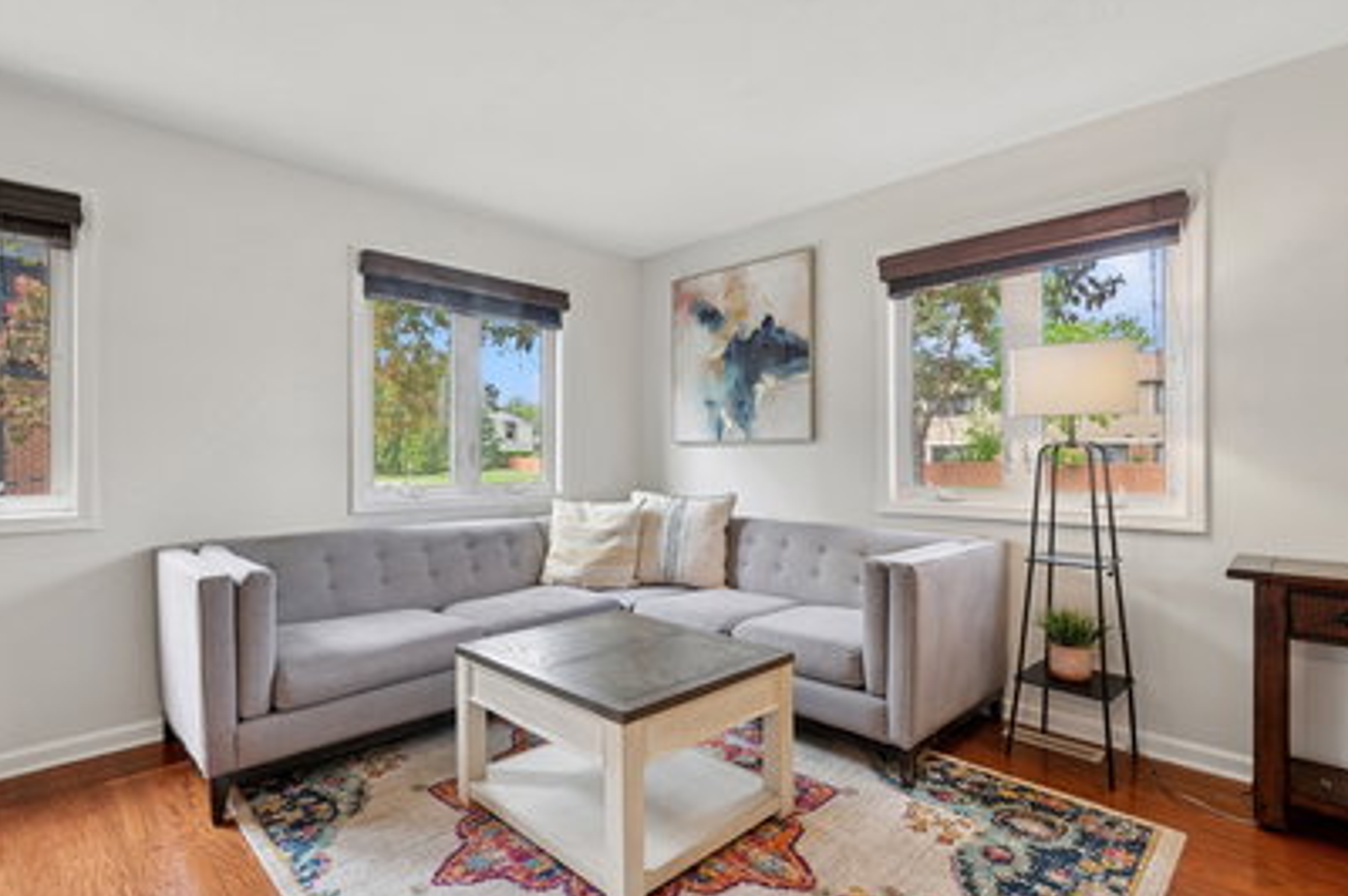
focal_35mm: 18
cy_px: 453
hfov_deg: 90.0
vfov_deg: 67.3
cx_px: 671
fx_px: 673
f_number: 9.5
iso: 200
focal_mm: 15
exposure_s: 1/8
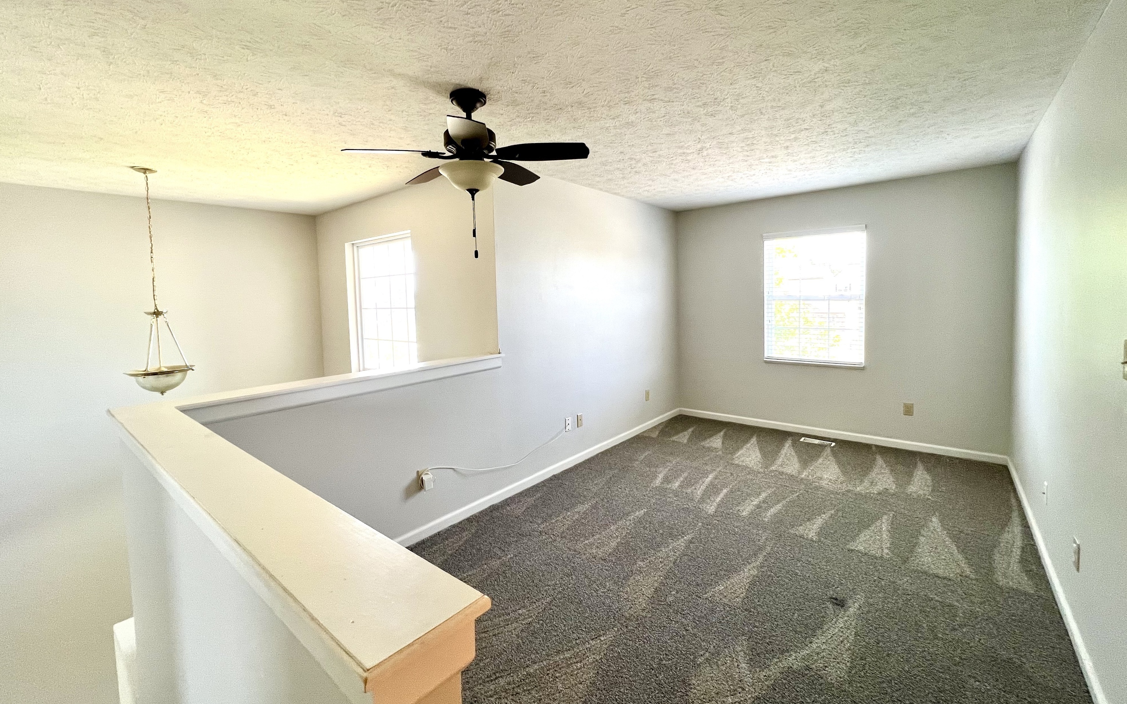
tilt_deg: -2.7
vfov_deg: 78.4
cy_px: 319
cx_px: 556
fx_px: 430
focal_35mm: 14
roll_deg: +1.3
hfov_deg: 105.3
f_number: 1.8
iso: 125
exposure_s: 1/120
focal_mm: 1.57
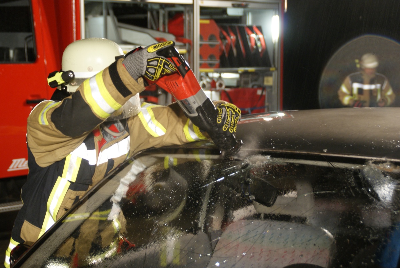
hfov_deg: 22.6
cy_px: 134
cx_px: 200
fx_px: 1001
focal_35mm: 90
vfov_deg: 15.2
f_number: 4.5
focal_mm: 60
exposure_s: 1/10
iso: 400
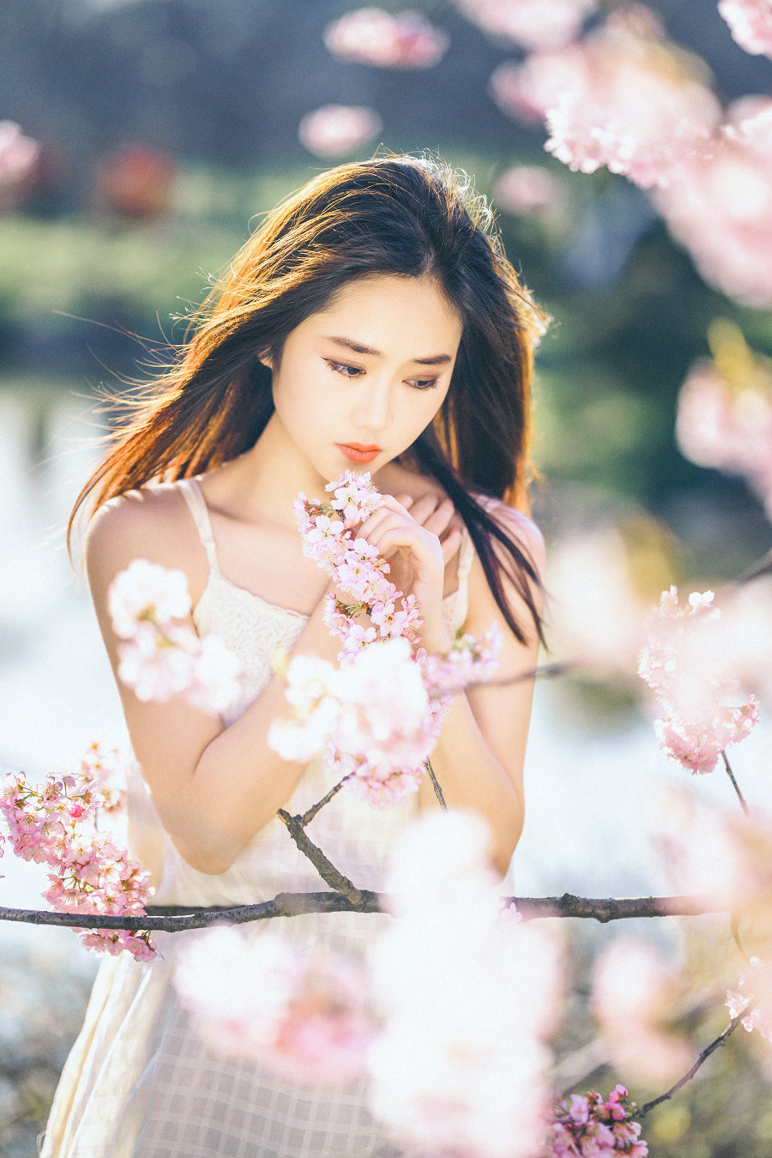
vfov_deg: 23.9
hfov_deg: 16.1
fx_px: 2734
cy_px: 579
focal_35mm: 85
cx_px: 386
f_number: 1.6
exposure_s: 1/1000
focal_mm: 85
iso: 50
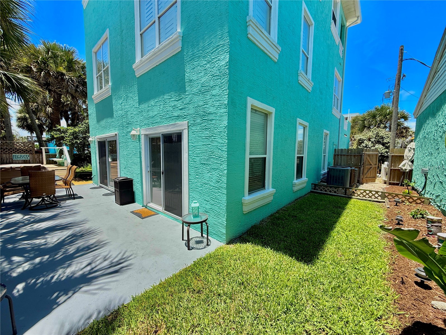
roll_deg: -0.3
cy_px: 168
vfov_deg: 85.7
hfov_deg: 102.1
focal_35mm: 14
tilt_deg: -3.3
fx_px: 180
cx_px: 223
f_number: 2.2
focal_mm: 2.22
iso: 50
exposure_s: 1/1033
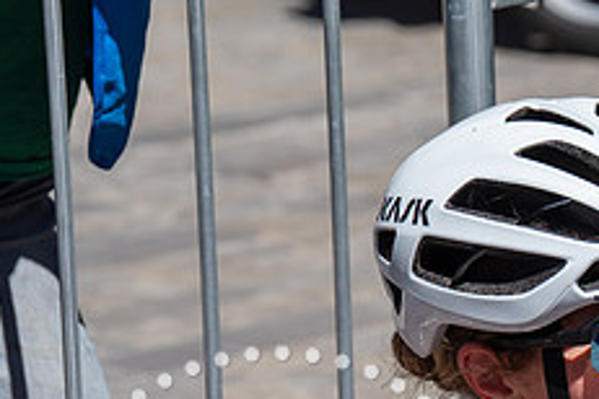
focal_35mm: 279
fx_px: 4642
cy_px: 457
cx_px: 685
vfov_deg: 4.9
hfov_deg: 7.3
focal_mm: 111
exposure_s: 1/400
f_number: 6.3
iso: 100
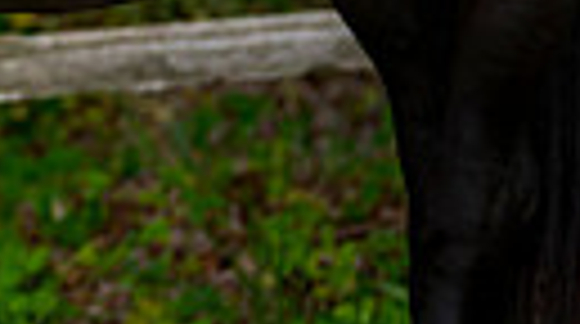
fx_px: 8857
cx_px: -603
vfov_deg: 2.1
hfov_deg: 3.7
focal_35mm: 577
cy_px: -476
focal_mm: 110
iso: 200
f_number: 3.5
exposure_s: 1/800
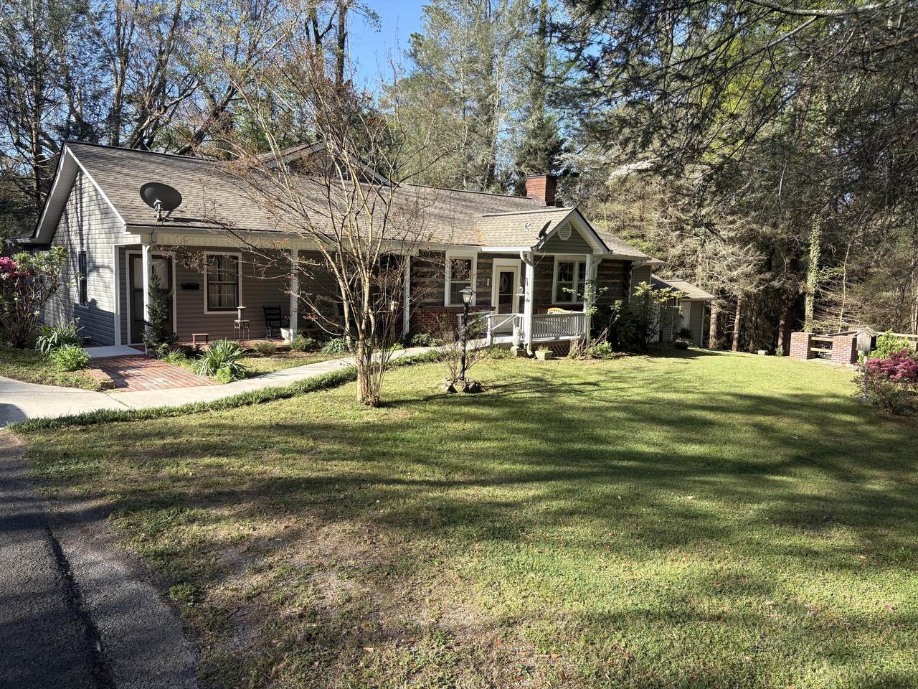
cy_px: 344
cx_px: 459
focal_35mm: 26
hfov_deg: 67.3
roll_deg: -1.2
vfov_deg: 53.1
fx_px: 690
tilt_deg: -6.2
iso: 50
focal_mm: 5.96
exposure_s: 1/933
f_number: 1.6
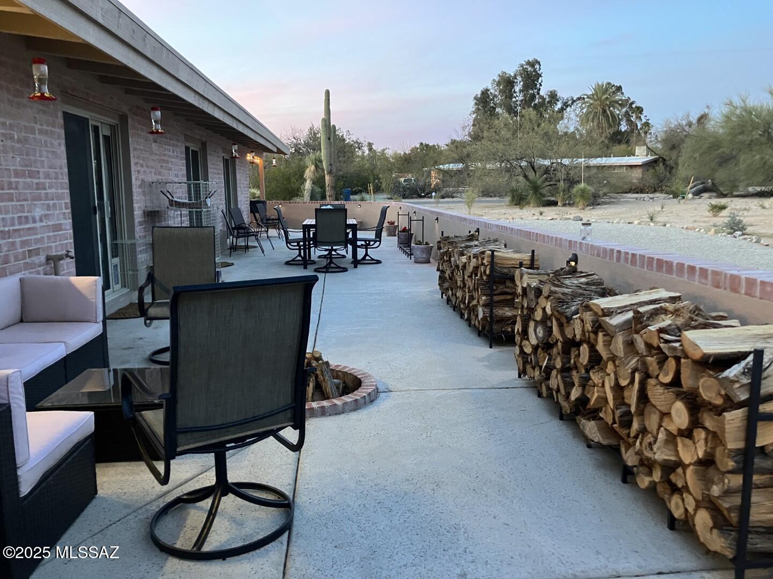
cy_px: 290
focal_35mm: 28
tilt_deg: -8.4
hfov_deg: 63.4
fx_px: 625
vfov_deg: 49.7
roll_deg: +0.7
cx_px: 386
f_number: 1.8
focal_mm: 3.99
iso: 400
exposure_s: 1/30
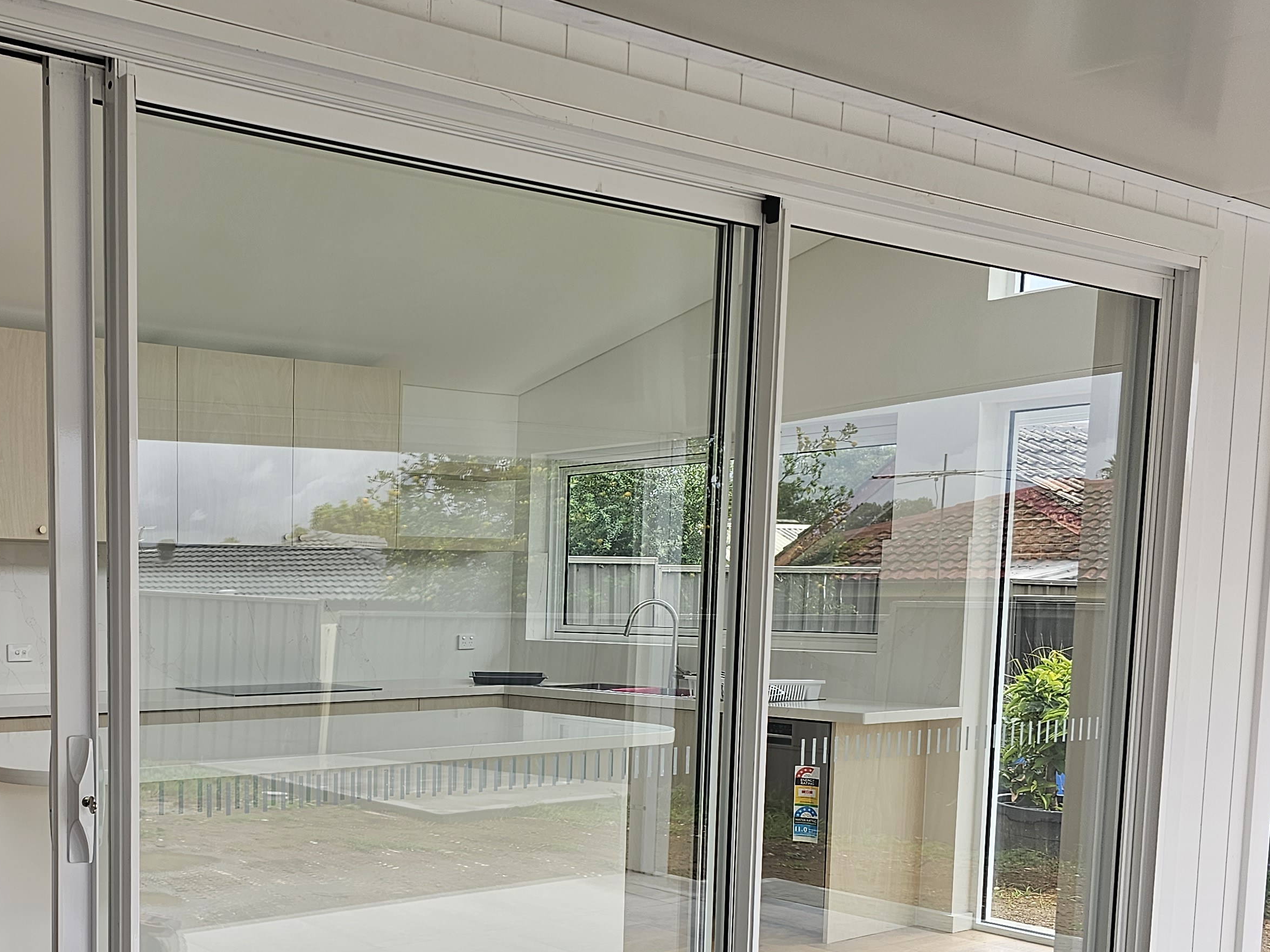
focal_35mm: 39
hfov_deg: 44.9
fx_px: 1431
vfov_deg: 35.9
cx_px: 208
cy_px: 720
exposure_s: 1/197
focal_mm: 6.3
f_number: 1.7
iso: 20
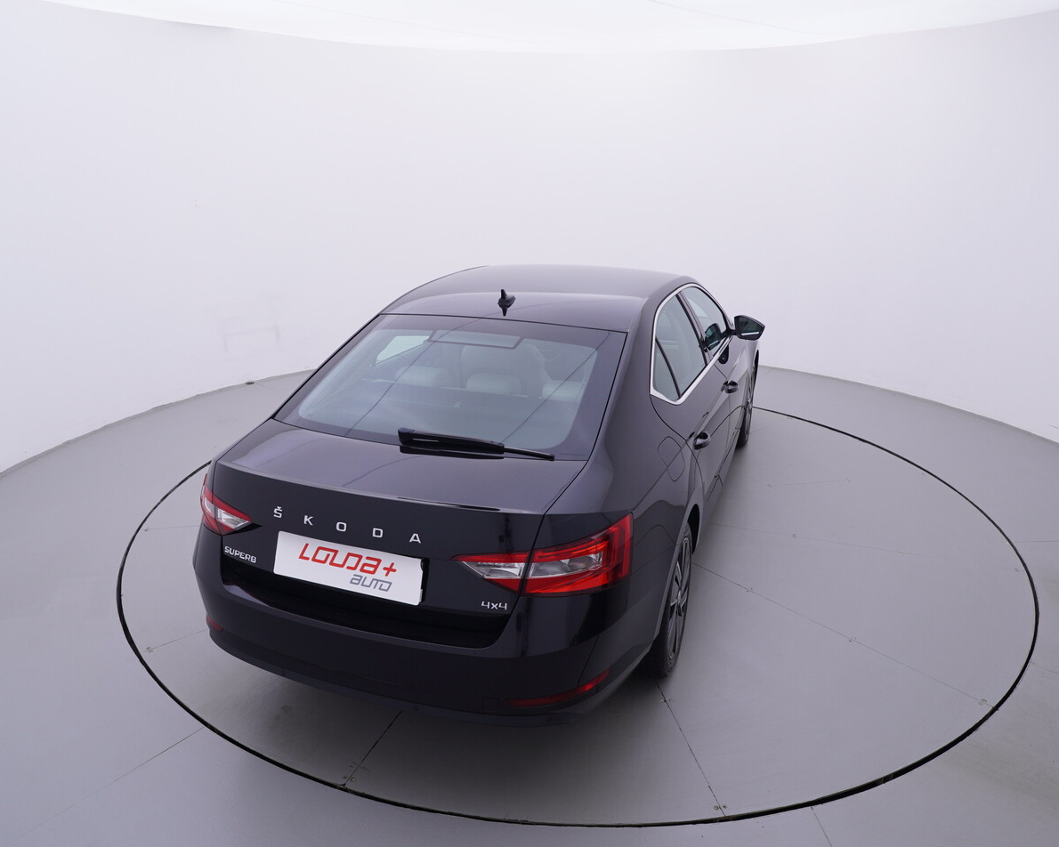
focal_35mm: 26
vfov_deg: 55.7
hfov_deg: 66.9
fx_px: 801
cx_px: 510
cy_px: 425
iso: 200
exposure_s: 1/80
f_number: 5
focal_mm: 15
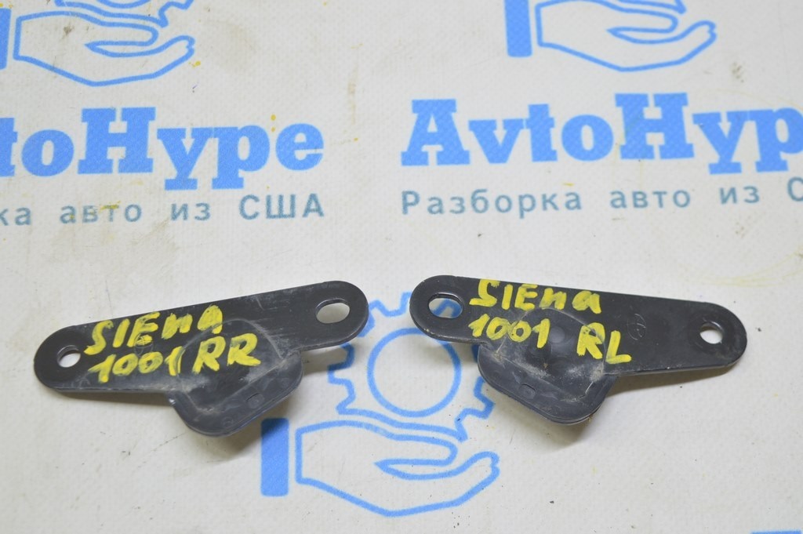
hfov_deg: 31.9
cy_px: 267
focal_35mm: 63
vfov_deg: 21.5
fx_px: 1404
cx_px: 402
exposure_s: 1/20
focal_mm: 42
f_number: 5.6
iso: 400
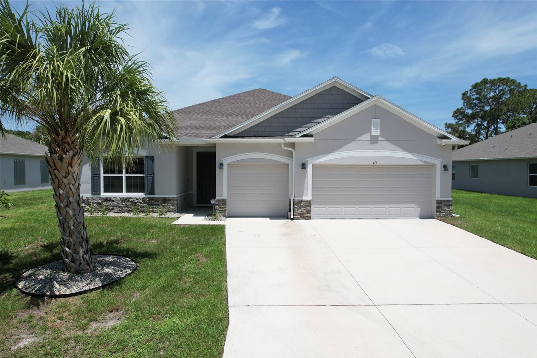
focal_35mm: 22
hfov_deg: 78.6
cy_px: 179
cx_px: 268
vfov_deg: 57.2
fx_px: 328
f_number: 2.8
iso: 110
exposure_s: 1/3000
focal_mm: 8.38
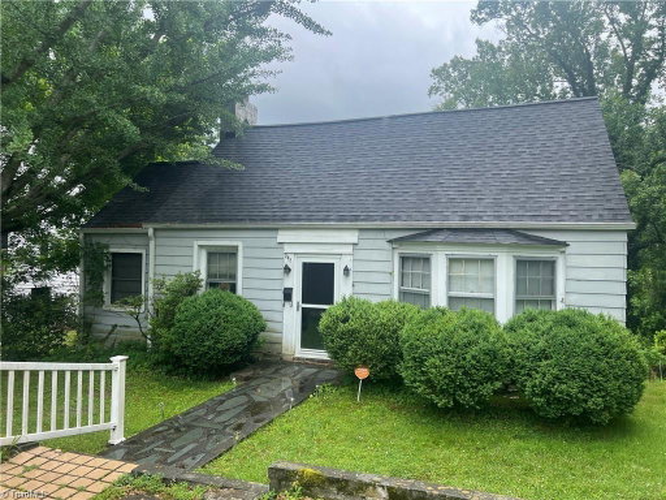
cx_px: 333
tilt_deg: +2.4
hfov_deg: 67.3
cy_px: 250
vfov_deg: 53.1
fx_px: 500
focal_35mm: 26
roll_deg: -0.5
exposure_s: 1/1311
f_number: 1.5
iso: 50
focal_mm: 5.7
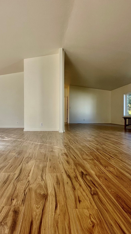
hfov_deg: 52.7
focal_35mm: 21
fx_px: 130
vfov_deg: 83.8
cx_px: 45
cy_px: 117
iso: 50
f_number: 2.2
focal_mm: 2.22
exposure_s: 1/99
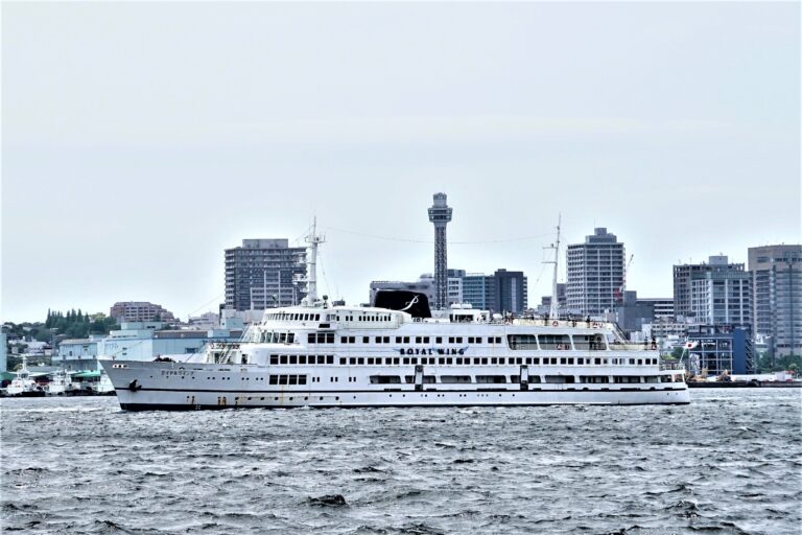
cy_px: 268
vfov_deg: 7.0
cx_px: 401
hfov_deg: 10.5
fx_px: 4366
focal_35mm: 196
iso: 500
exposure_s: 1/1600
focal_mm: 131
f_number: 8
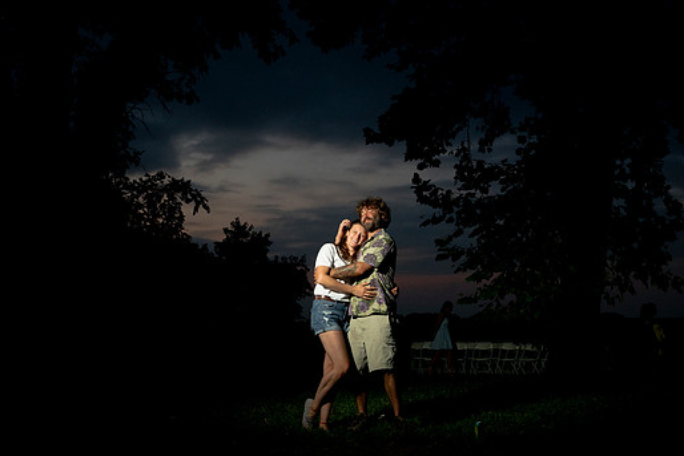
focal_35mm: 35
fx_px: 665
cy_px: 224
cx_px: 369
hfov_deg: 54.4
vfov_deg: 37.9
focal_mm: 31
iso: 2000
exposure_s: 1/160
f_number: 5.6
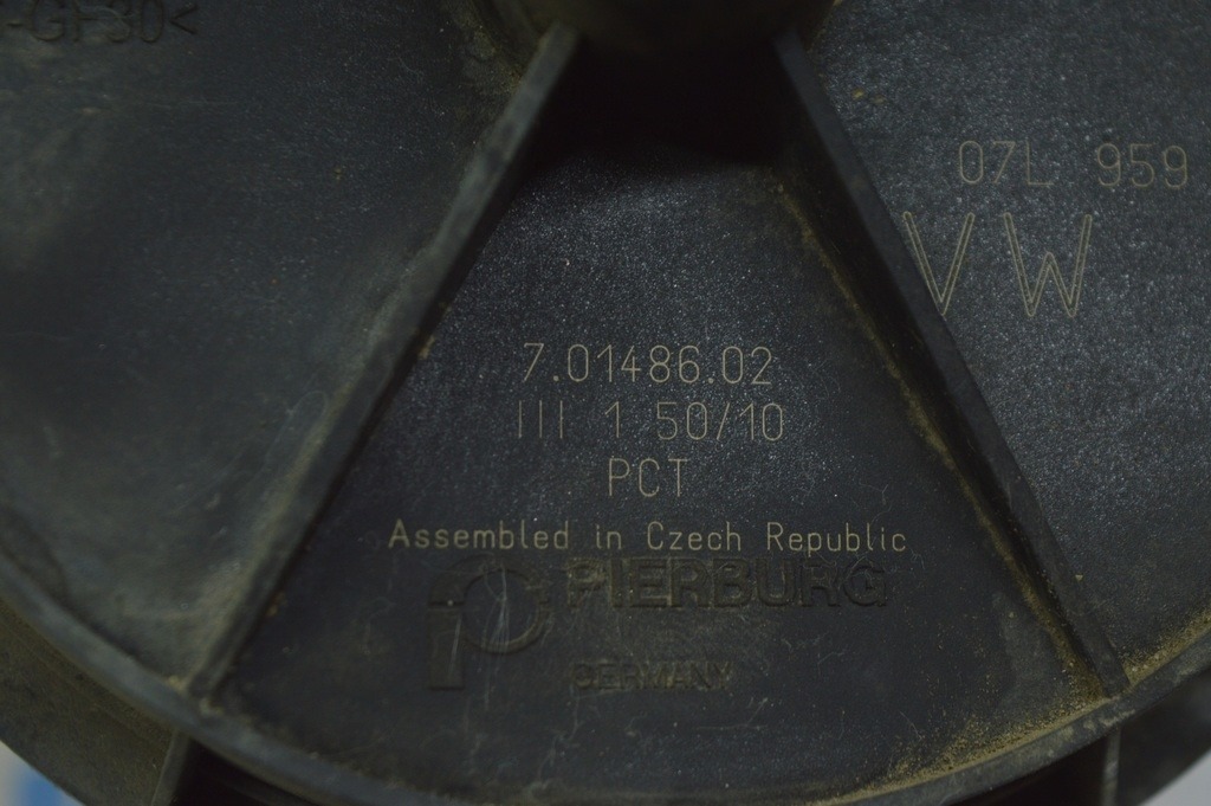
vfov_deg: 16.5
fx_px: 2773
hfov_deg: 24.6
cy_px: 403
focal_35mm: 82
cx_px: 606
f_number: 5.6
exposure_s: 1/60
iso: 400
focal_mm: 55
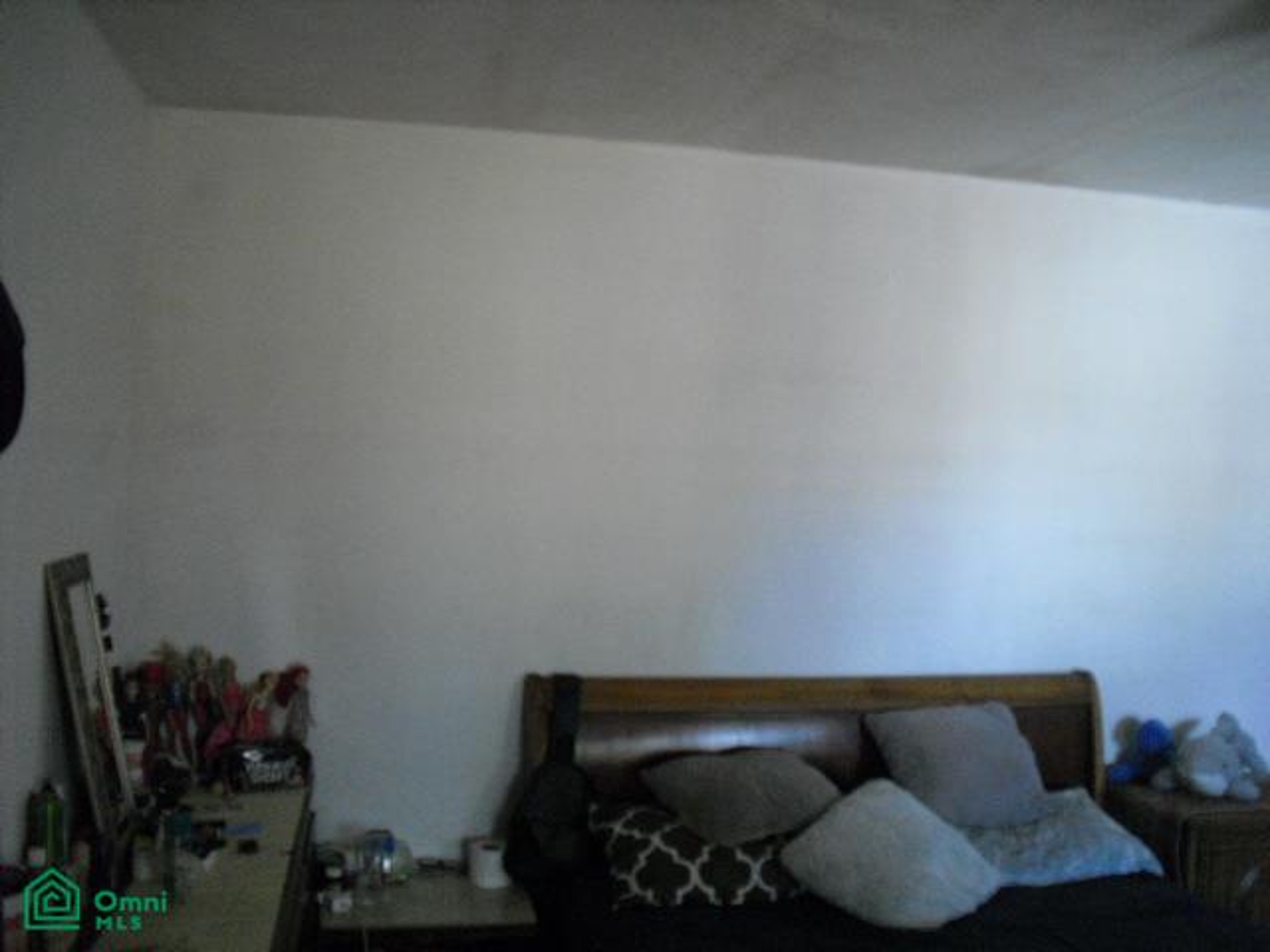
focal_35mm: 36
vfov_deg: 39.7
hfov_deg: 51.4
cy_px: 476
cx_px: 635
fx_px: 1321
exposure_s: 1/100
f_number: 3.1
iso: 800
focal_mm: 6.3
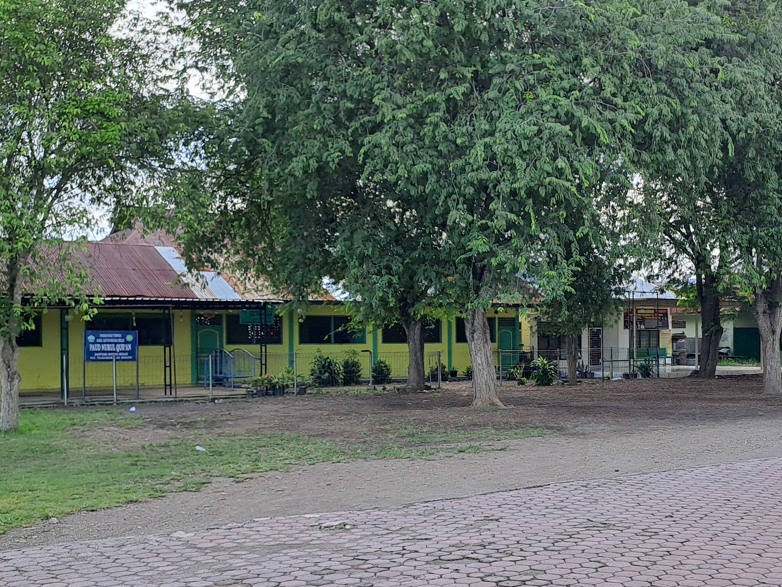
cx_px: 525
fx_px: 1017
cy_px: 348
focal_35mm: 45
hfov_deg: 41.5
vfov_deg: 32.1
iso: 32
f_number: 1.8
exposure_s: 1/427
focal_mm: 4.65
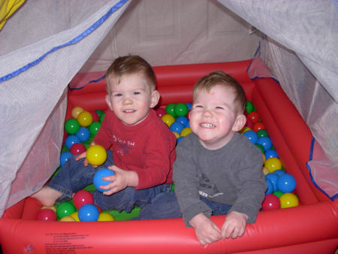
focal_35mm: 38
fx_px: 371
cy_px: 127
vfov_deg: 37.8
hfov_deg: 49.0
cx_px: 169
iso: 79
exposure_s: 1/22.6
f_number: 2.9
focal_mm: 6.3
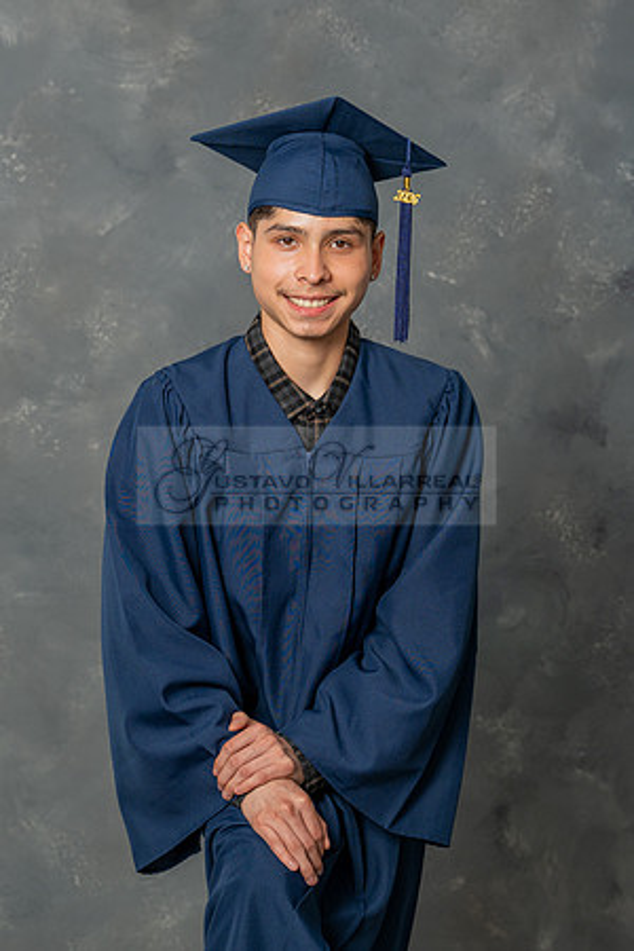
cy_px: 451
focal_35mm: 81
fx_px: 2127
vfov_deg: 25.2
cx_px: 309
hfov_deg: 17.0
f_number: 4
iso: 200
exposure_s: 1/200
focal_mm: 51
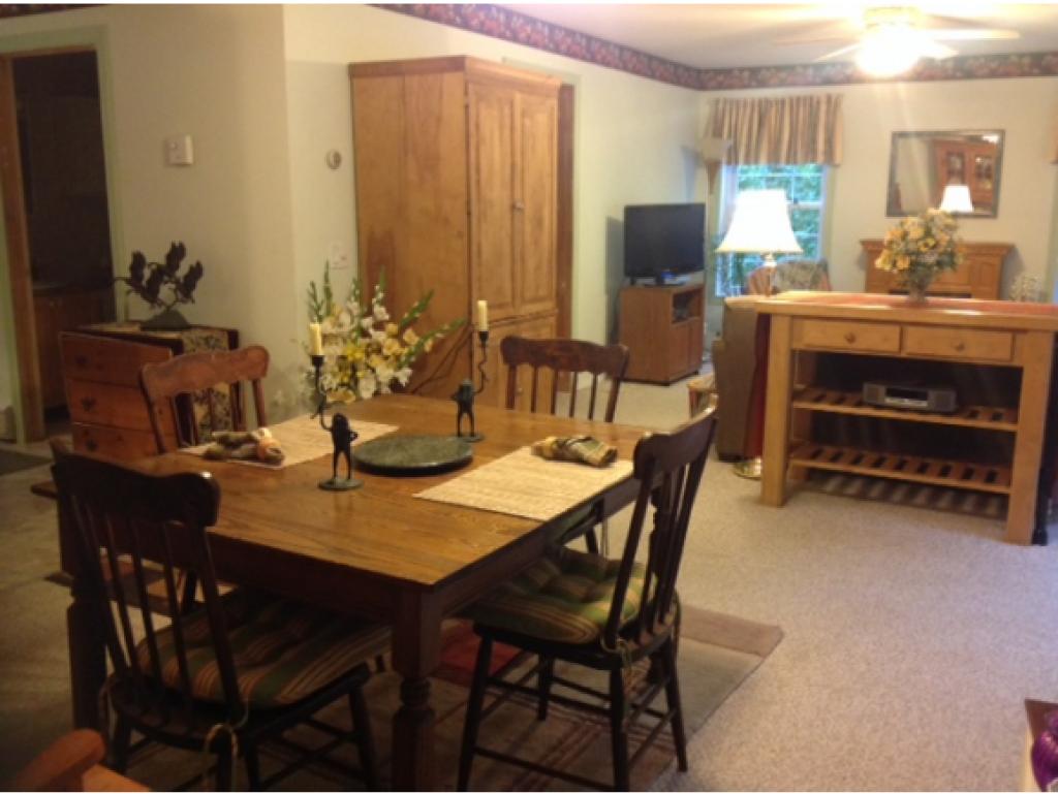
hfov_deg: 52.6
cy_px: 397
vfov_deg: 40.7
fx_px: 1070
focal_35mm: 35
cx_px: 529
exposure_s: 1/15
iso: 250
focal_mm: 4.28
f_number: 2.4
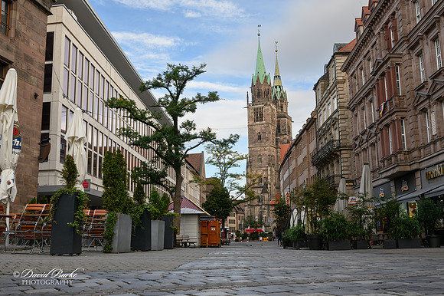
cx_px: 222
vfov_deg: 33.4
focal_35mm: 40
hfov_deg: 48.5
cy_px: 148
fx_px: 493
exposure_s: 1/250
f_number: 8
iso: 360
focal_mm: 27
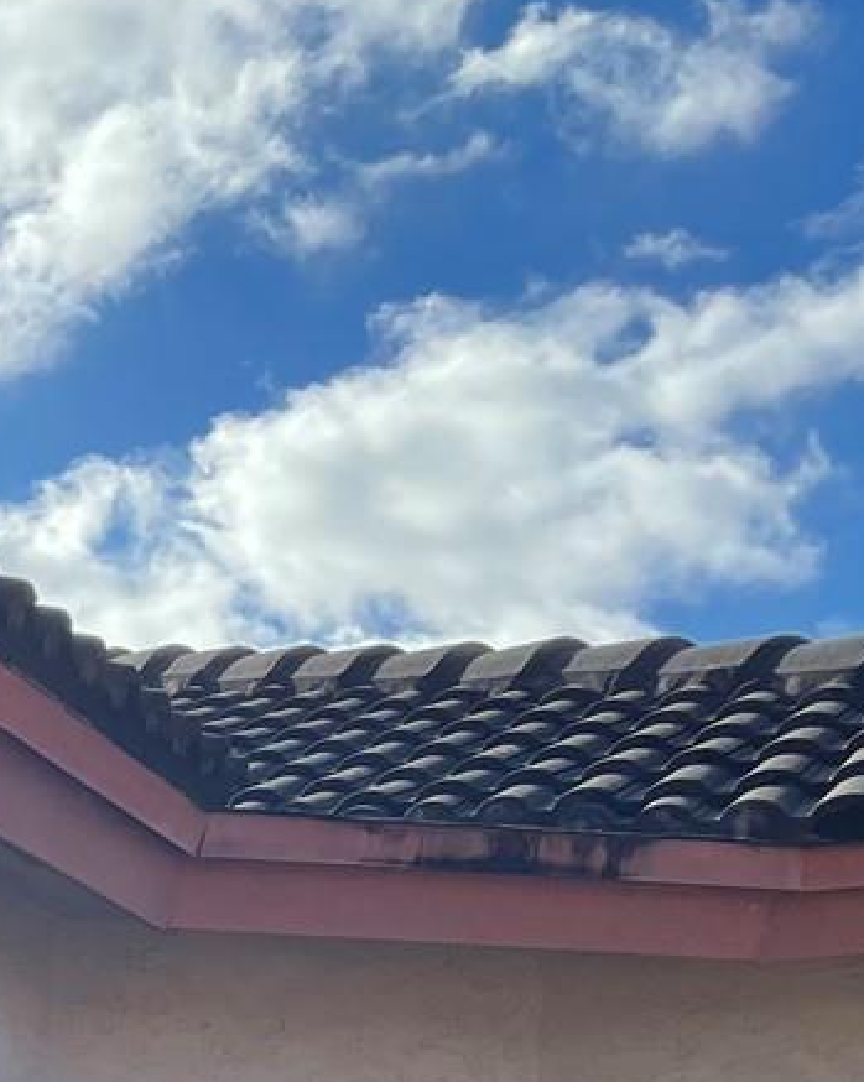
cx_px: -785
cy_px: 1451
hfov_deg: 14.2
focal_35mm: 93
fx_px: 2976
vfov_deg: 18.9
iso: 32
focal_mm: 4.2
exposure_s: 1/2398
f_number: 1.6
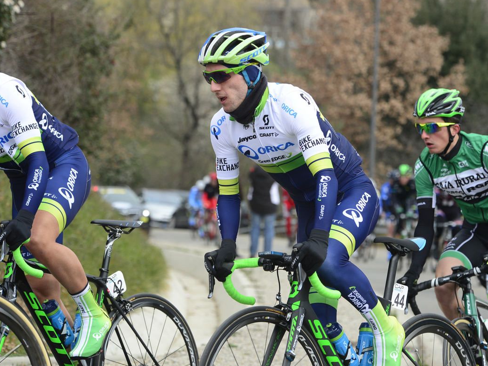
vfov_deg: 7.5
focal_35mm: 199
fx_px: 2805
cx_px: 275
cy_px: 181
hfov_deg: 9.9
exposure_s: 1/1000
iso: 1250
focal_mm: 180
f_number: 8
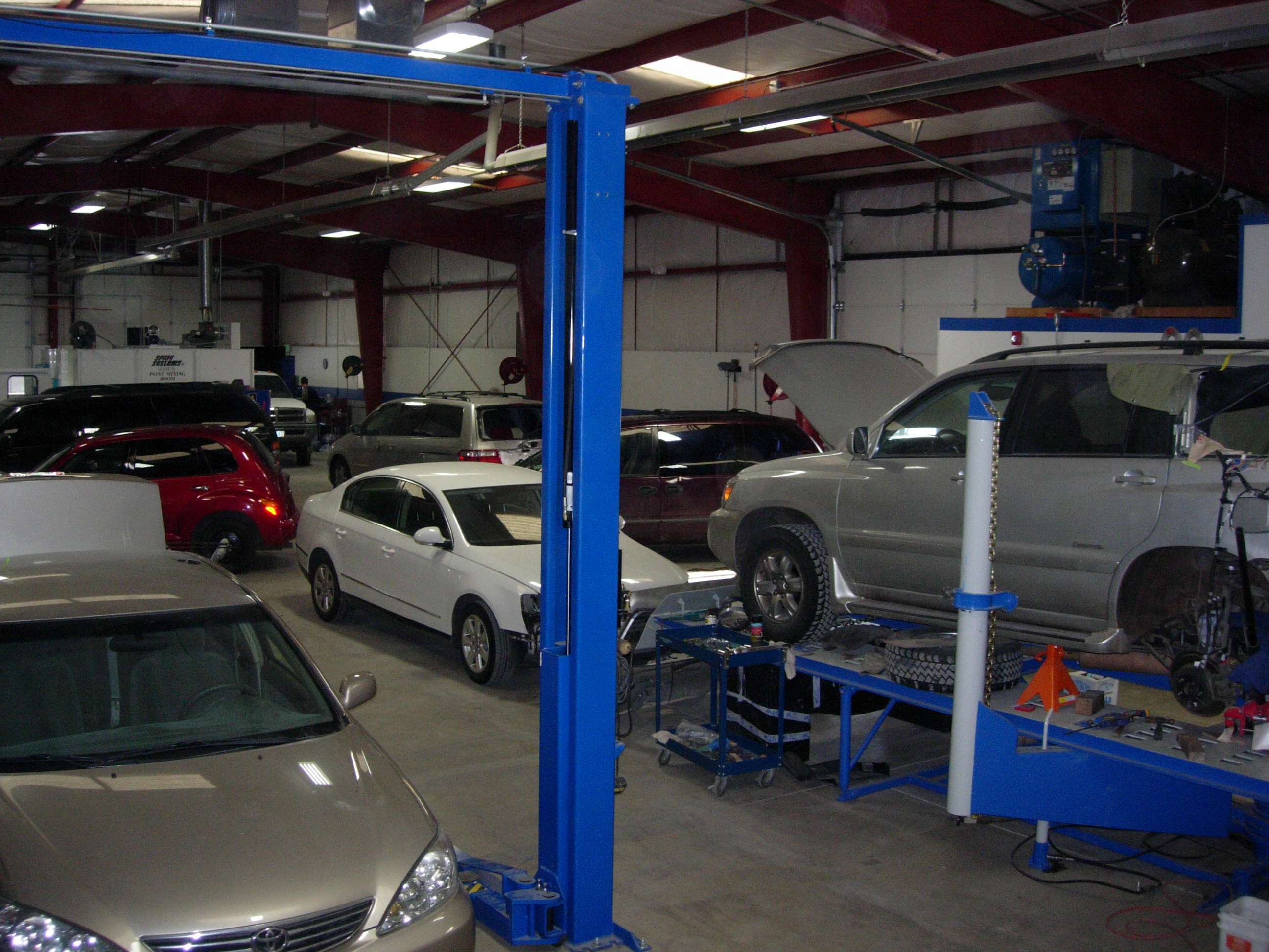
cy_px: 476
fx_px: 1393
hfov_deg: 49.0
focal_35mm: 38
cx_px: 634
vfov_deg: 37.7
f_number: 2.8
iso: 200
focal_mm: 7.8
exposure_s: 1/161
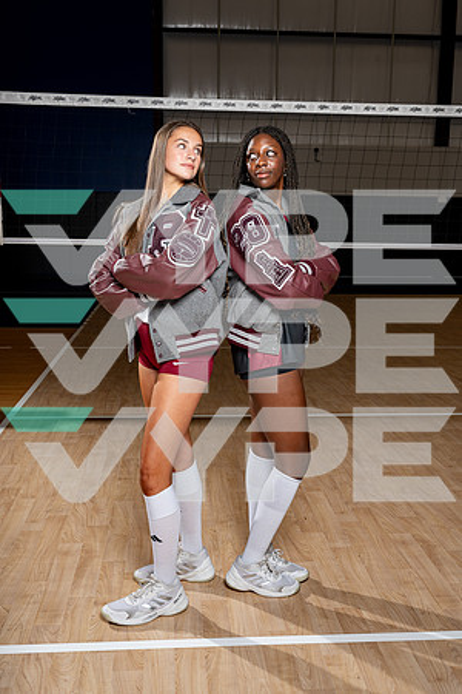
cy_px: 347
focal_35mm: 38
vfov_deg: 50.7
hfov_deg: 35.1
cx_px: 231
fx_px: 731
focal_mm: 38
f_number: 8
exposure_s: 1/250
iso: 100
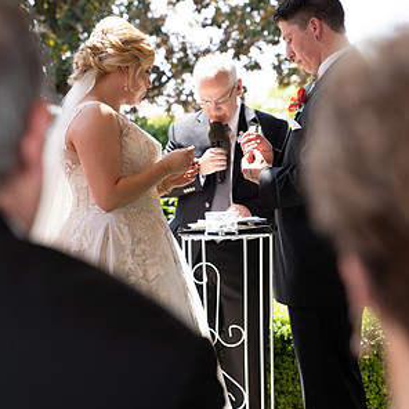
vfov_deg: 19.5
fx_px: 1190
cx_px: 203
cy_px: 242
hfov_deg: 19.5
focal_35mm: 89
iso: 200
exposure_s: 1/250
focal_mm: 69
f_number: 3.5
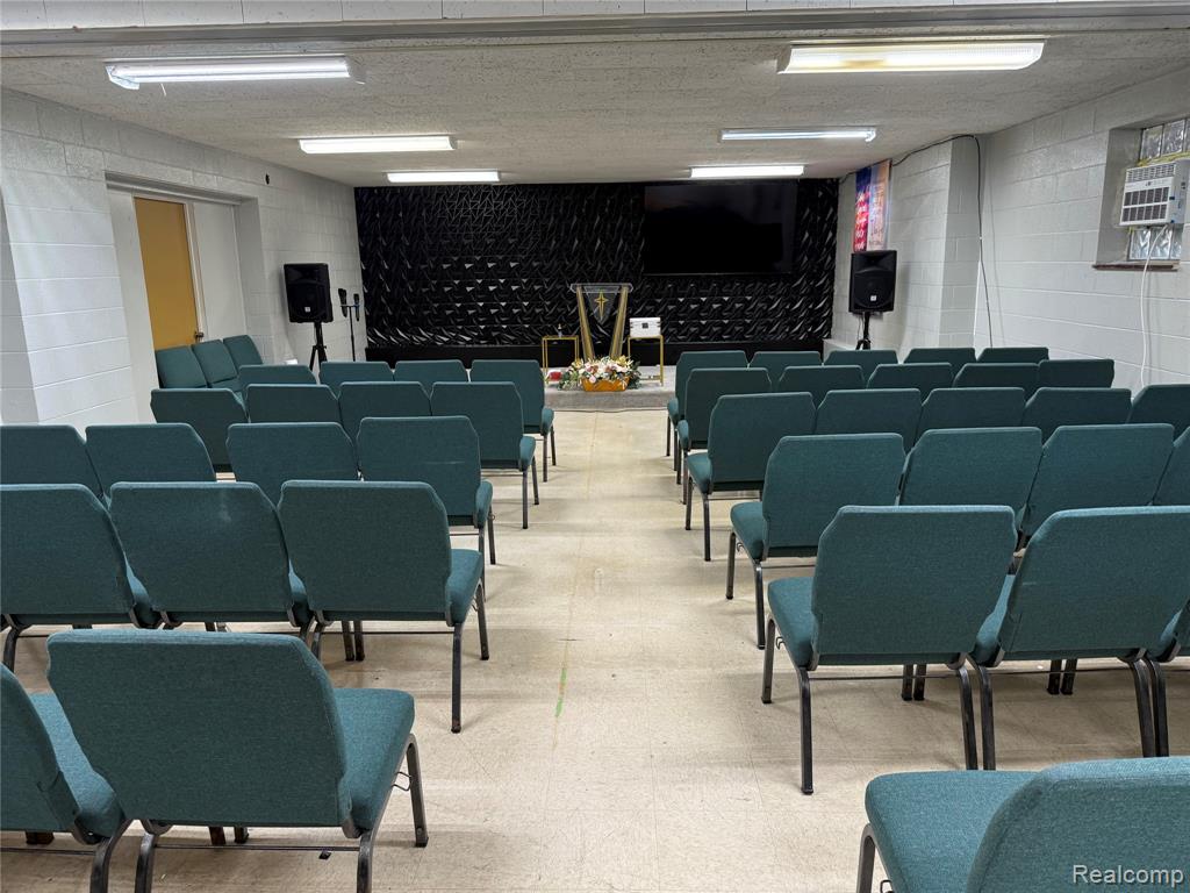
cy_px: 446
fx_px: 825
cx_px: 595
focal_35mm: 24
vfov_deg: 56.8
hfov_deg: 71.6
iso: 160
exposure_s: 1/60
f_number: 1.78
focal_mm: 6.76
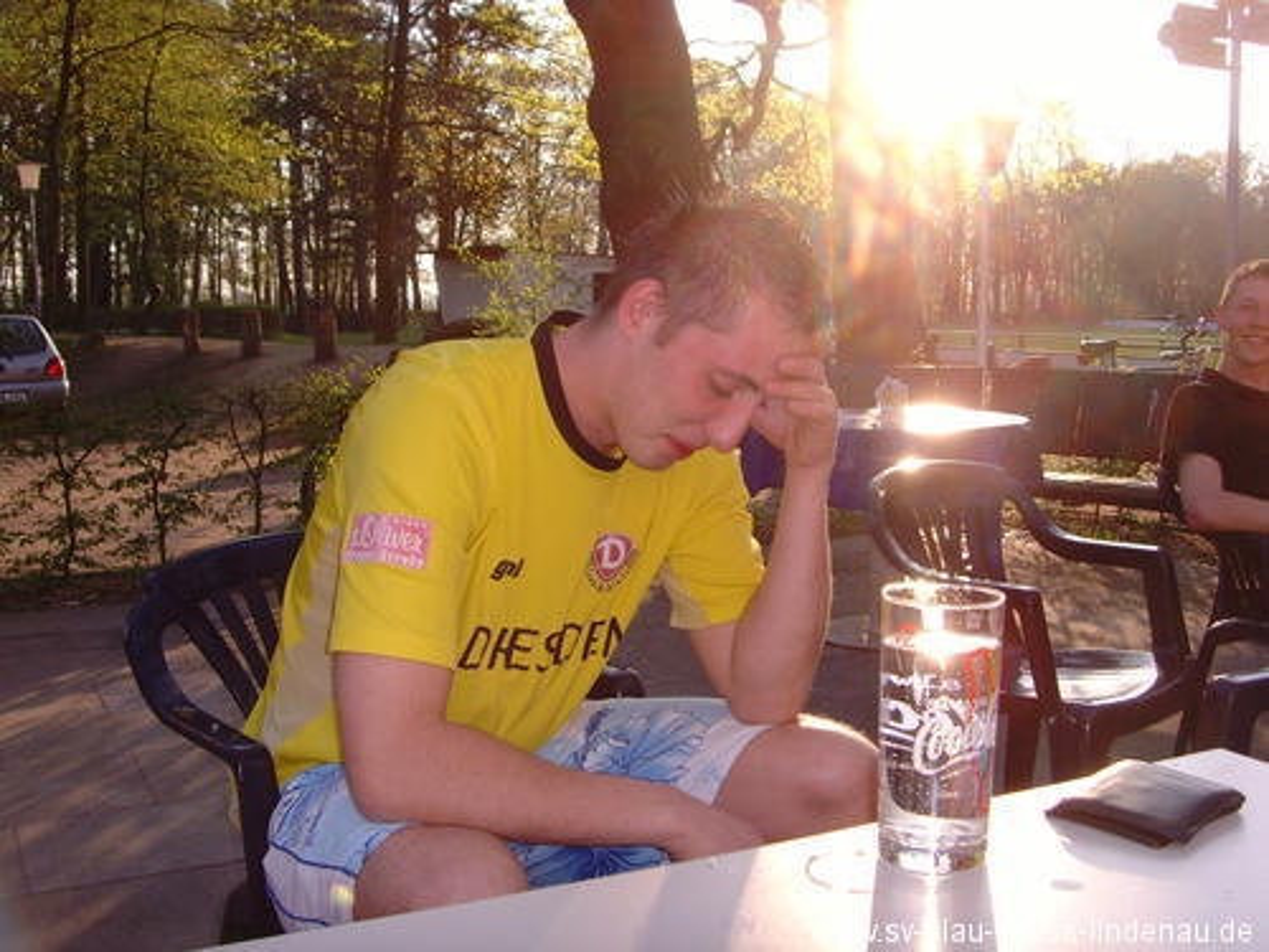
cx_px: 634
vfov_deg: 36.8
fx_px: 1430
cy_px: 476
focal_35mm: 39
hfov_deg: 47.9
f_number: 3.5
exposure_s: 1/250
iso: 100
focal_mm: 6.6
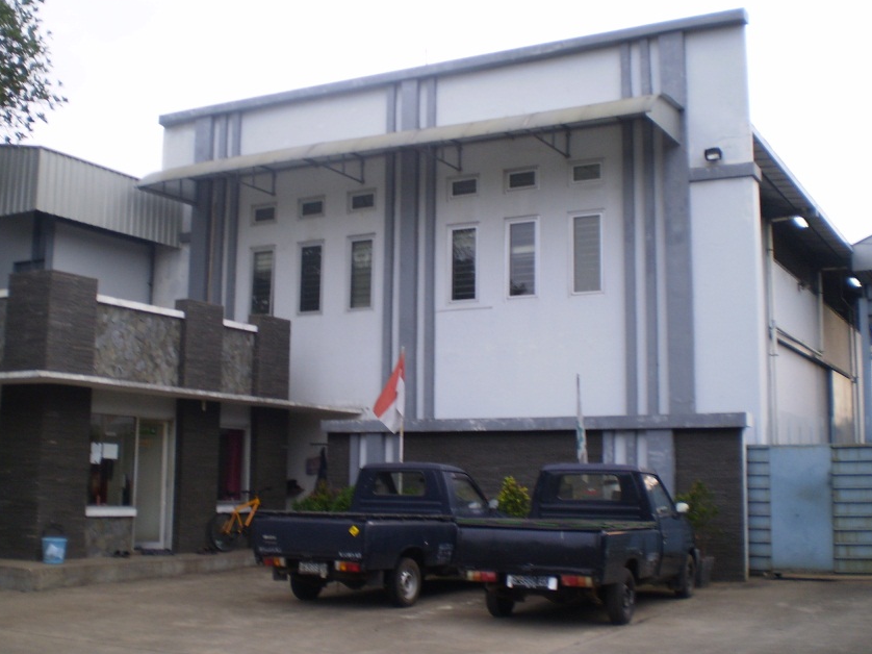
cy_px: 322
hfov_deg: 42.9
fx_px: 1108
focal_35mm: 44
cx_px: 396
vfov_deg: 32.9
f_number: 3.1
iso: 64
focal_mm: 6.3
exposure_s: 1/80
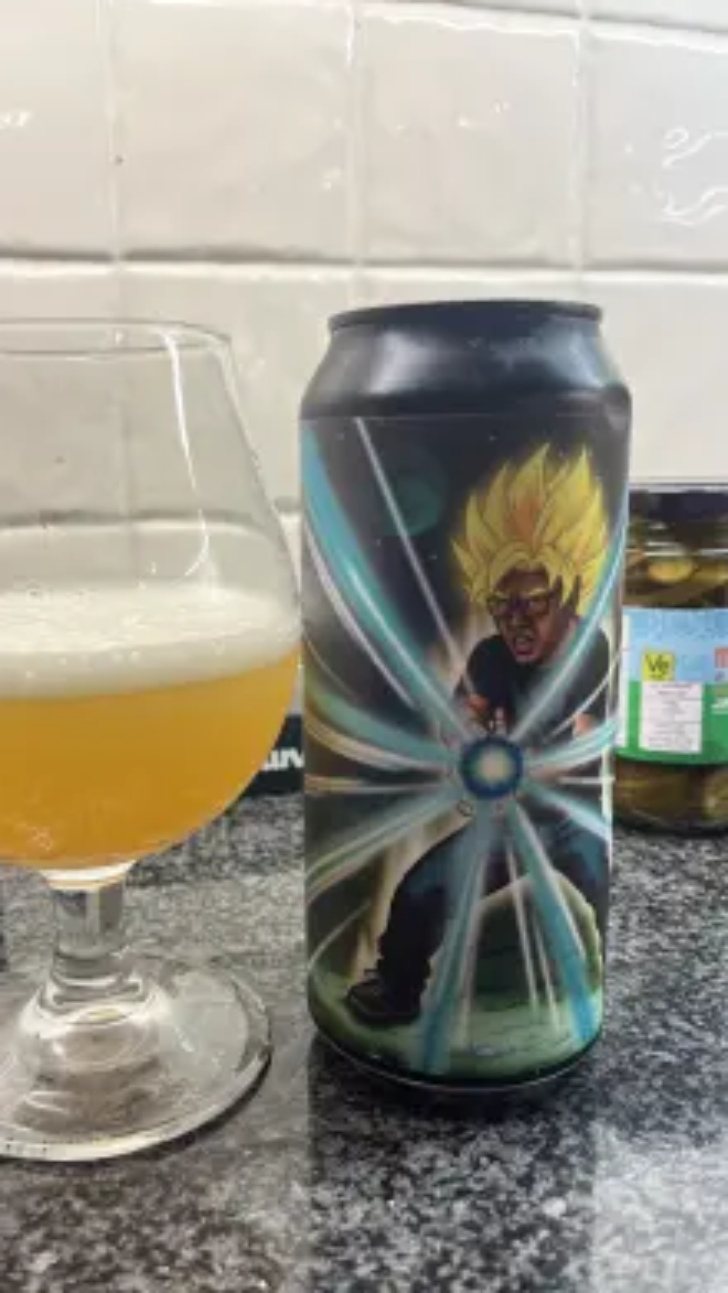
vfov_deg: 66.1
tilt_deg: -12.0
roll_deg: +1.8
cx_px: 271
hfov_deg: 39.9
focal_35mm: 29
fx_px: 995
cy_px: 642
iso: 200
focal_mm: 5.1
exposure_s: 1/50
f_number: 1.6
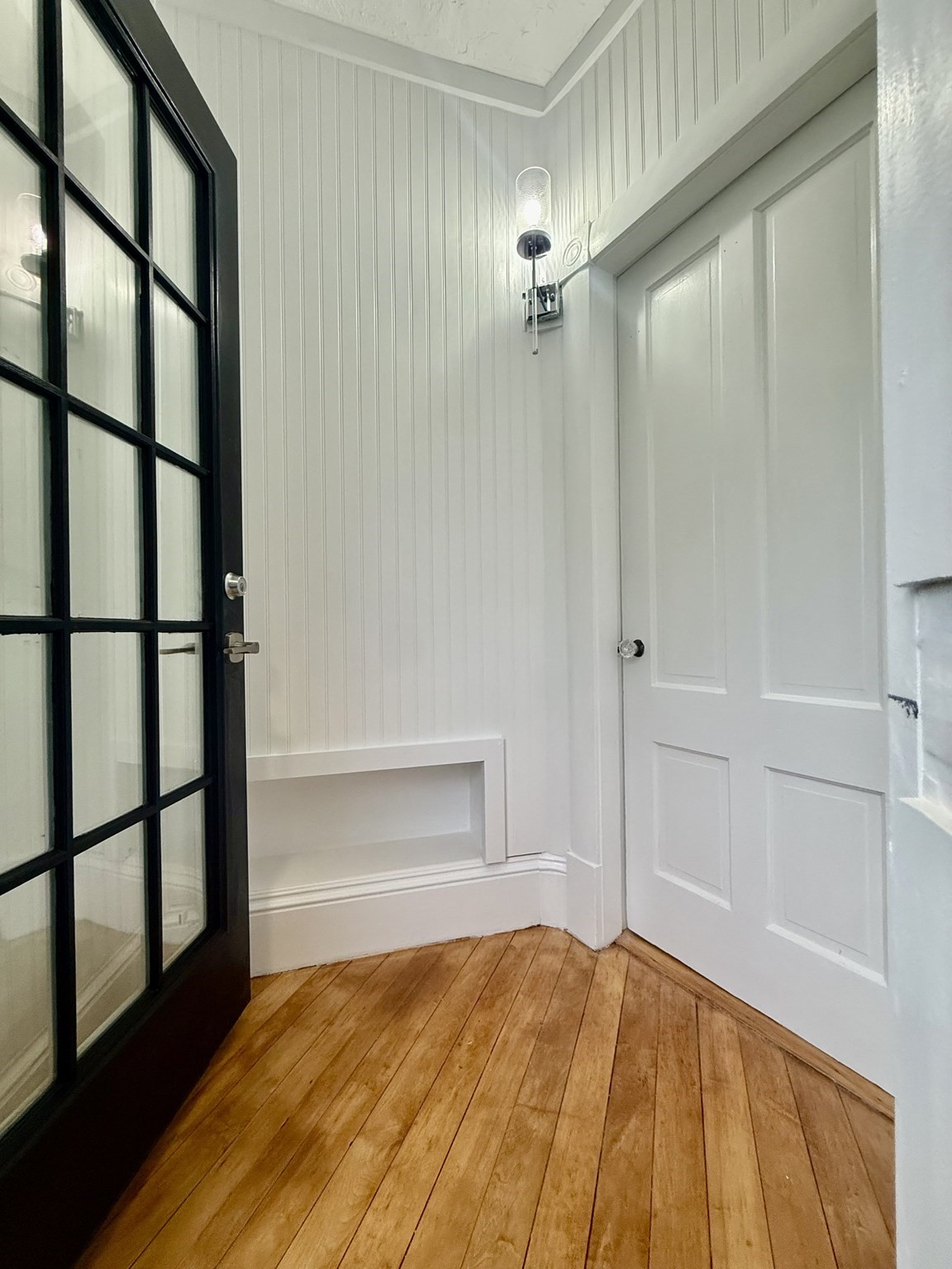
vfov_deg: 102.1
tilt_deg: +1.8
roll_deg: +1.2
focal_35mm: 14
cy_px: 634
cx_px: 476
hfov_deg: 85.7
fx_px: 513
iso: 200
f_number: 2.2
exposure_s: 1/120
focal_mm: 2.22
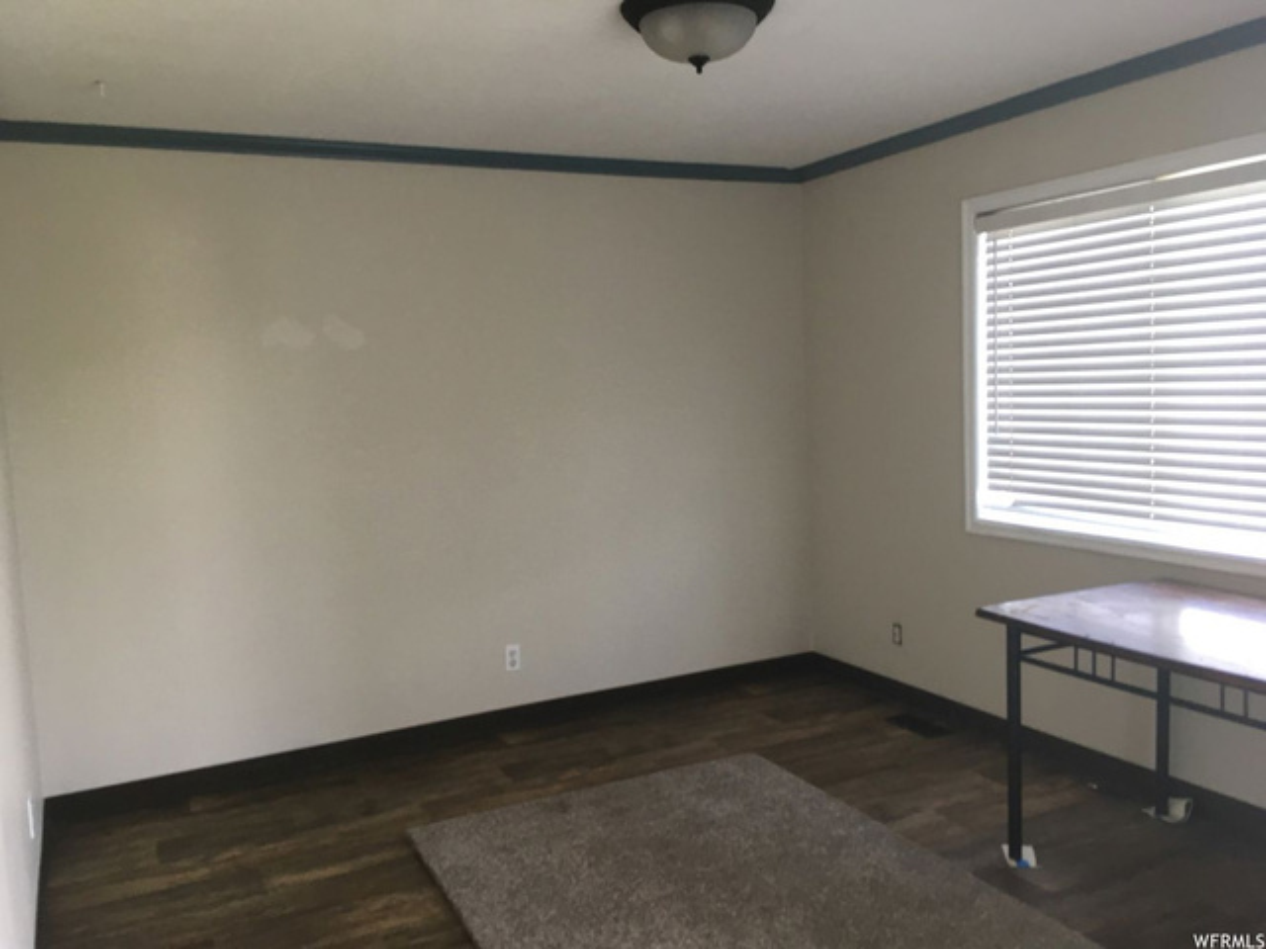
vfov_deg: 48.2
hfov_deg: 61.7
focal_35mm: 29
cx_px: 633
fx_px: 1061
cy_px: 474
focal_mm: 4.15
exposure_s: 1/30
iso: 80
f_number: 2.2
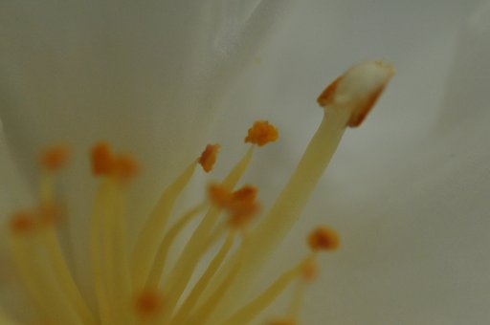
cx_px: 245
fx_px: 1835
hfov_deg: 15.2
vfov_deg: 10.1
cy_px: 162
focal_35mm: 135
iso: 1250
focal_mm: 90
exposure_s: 1/160
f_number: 5.6
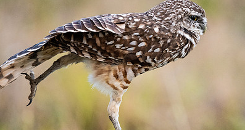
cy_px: 82
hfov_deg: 2.3
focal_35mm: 959
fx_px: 6149
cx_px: 181
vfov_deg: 1.2
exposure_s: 1/1250
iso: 1600
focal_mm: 420
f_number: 5.6
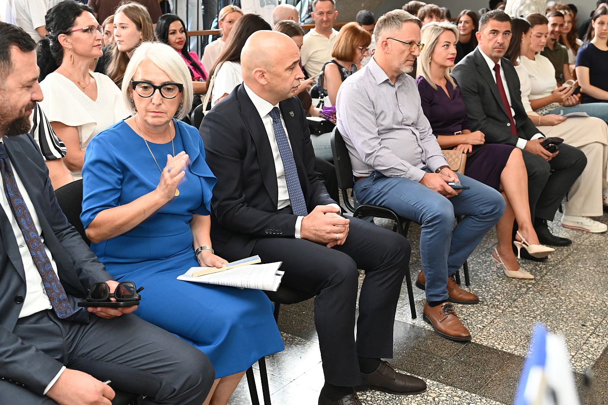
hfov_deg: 42.8
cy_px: 190
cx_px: 311
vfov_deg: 29.2
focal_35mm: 46
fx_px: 777
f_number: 4
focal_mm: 32
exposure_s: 1/60
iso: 2000
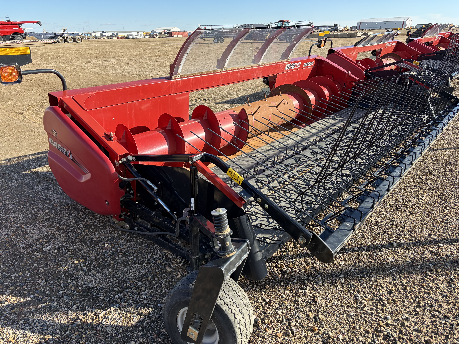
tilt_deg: -20.4
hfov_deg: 67.3
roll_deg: +1.6
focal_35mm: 26
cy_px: 172
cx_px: 230
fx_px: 345
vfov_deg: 53.1
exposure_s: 1/1117
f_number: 1.6
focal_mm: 5.96
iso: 50
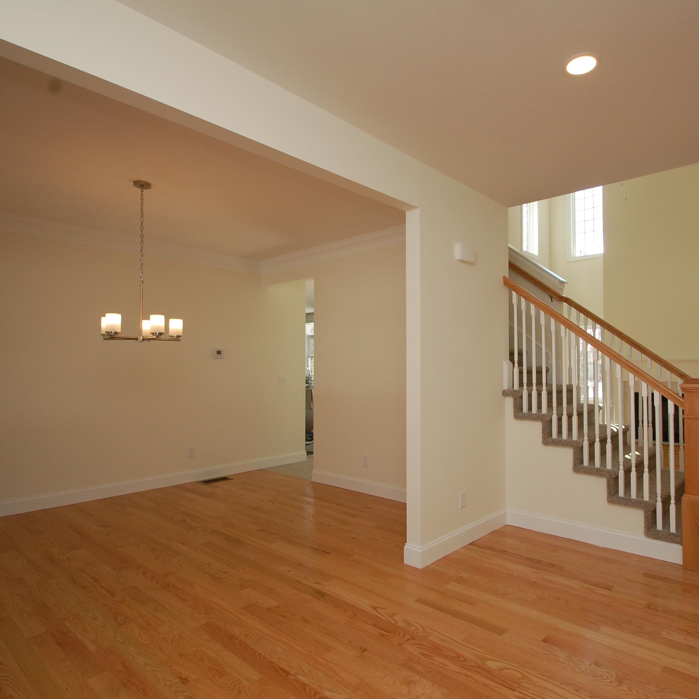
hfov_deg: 73.4
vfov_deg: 74.8
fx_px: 457
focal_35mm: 20
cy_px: 351
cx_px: 441
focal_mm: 10
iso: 400
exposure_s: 1/160
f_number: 6.3
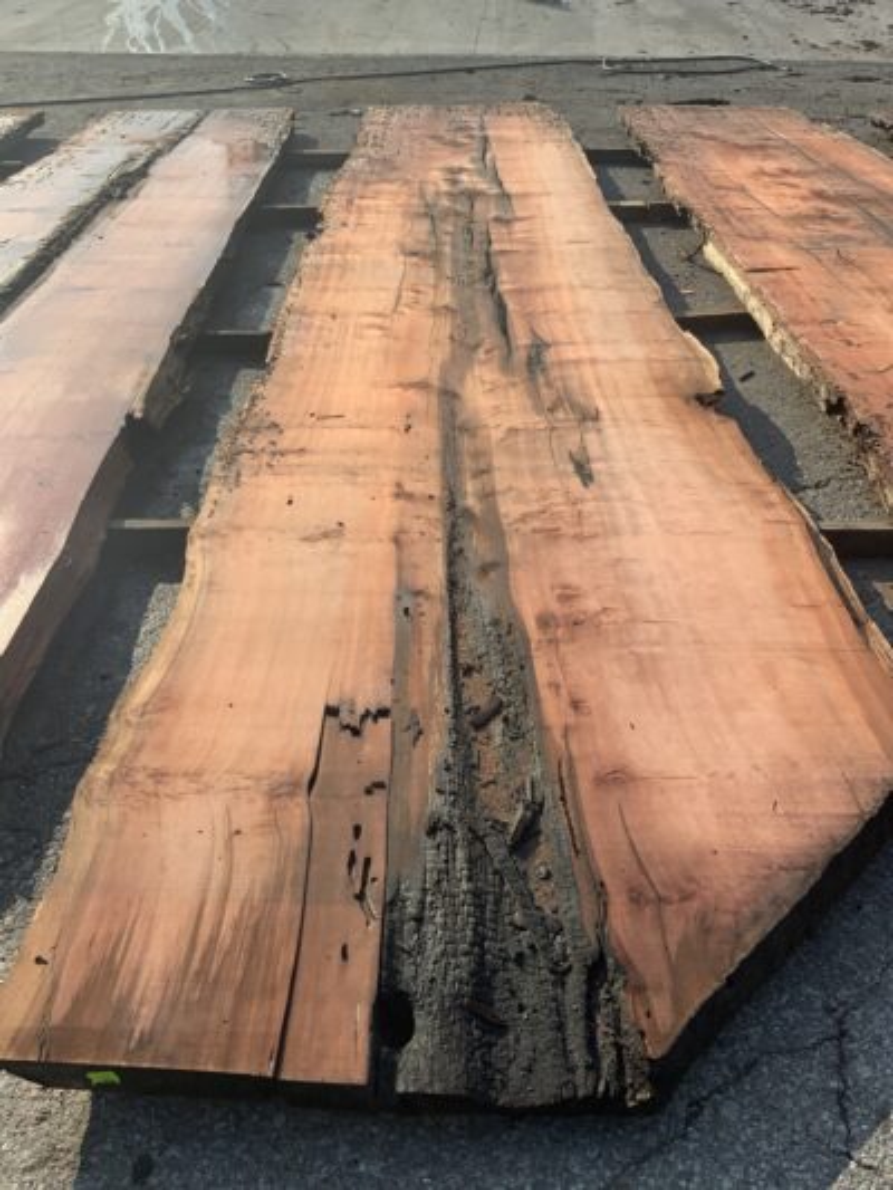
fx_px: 997
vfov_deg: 61.6
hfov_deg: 48.2
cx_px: 446
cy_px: 595
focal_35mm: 29
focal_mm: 3
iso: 16
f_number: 1.8
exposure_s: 1/1730
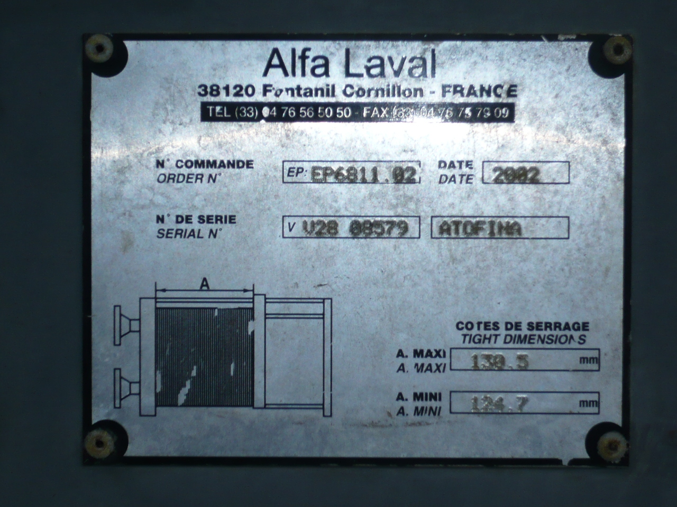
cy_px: 254
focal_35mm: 129
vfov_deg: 11.5
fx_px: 2523
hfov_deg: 15.3
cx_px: 338
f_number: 5.2
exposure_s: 1/30
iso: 100
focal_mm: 14.1
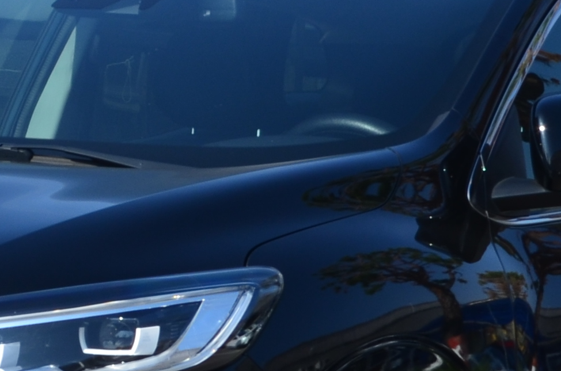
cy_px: 321
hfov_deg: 8.0
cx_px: 176
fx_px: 4012
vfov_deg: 5.3
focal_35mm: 258
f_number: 11
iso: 110
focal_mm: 34
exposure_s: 1/125
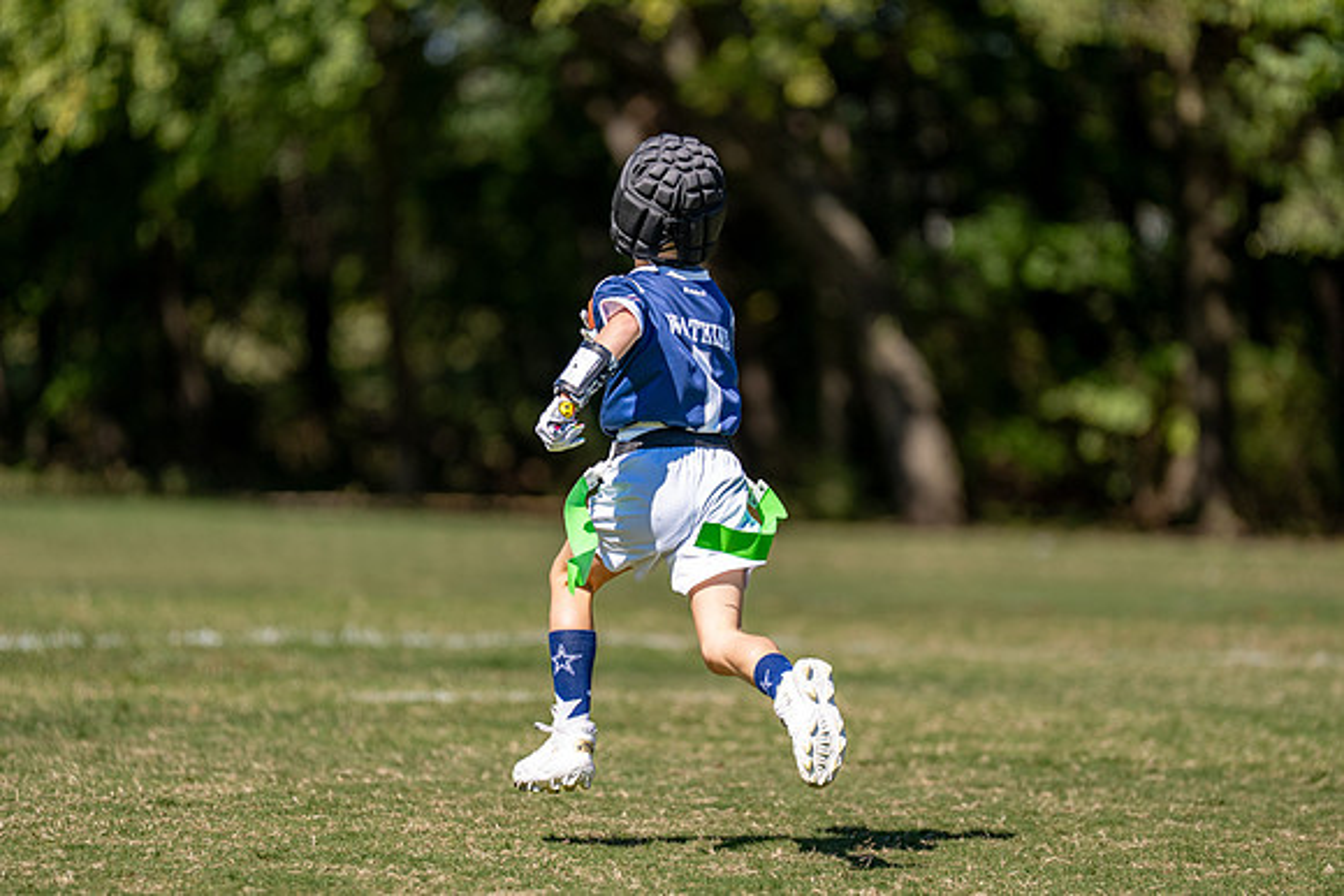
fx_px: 8960
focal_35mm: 240
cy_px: 473
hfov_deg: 8.6
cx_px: 693
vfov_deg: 5.7
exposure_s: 1/2500
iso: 160
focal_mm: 200
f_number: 2.8
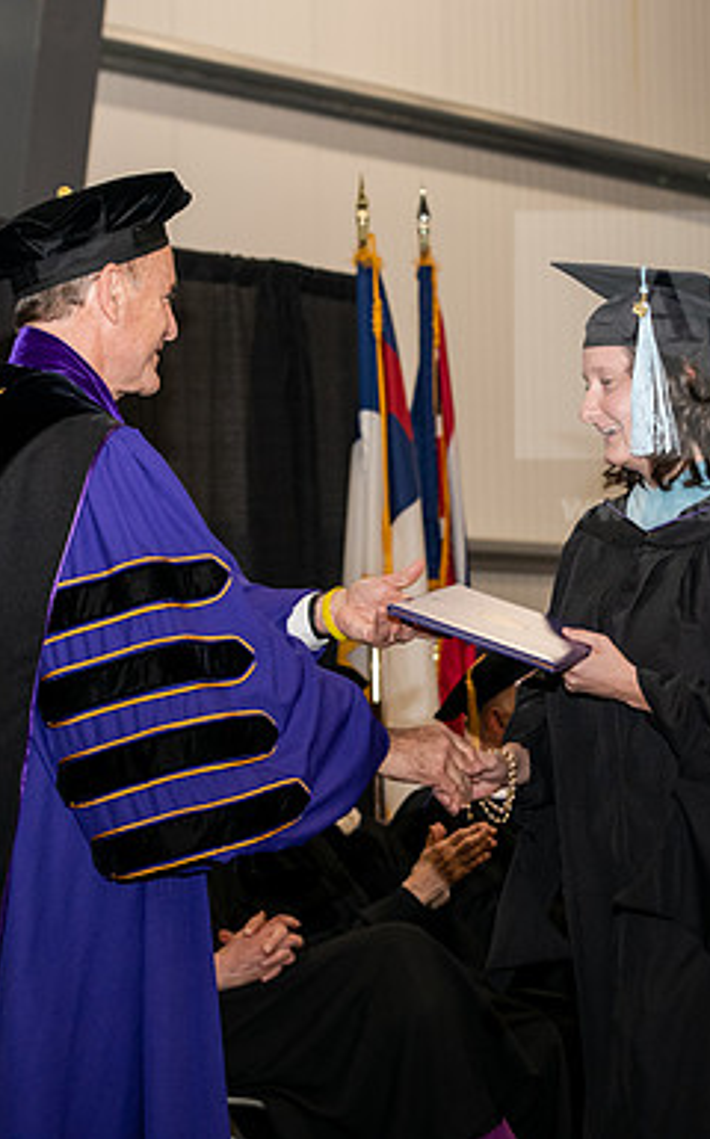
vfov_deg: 17.0
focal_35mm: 123
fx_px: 3815
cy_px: 570
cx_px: 426
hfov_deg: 10.6
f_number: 5.6
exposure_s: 1/200
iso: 1600
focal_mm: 80
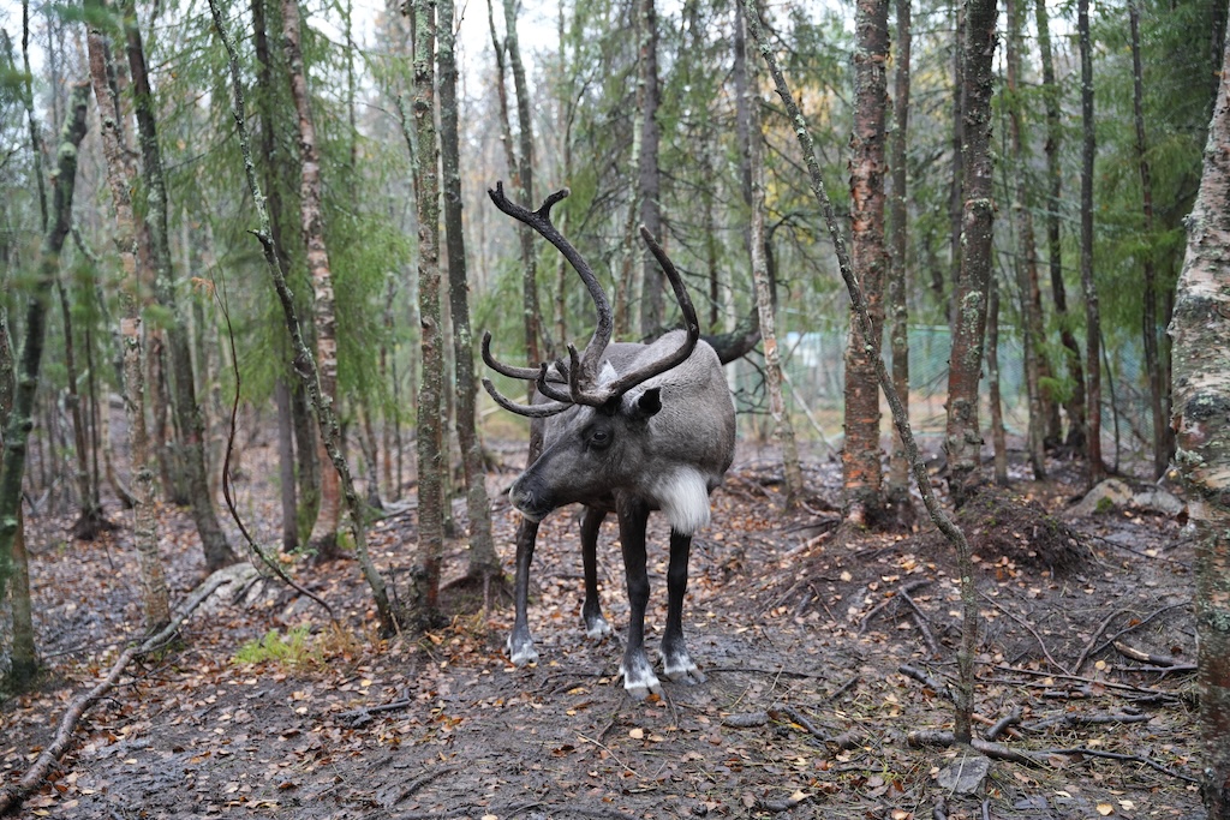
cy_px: 410
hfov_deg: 46.0
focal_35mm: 42
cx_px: 615
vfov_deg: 31.6
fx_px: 1449
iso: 250
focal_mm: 42.4
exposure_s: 1/50
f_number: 2.8
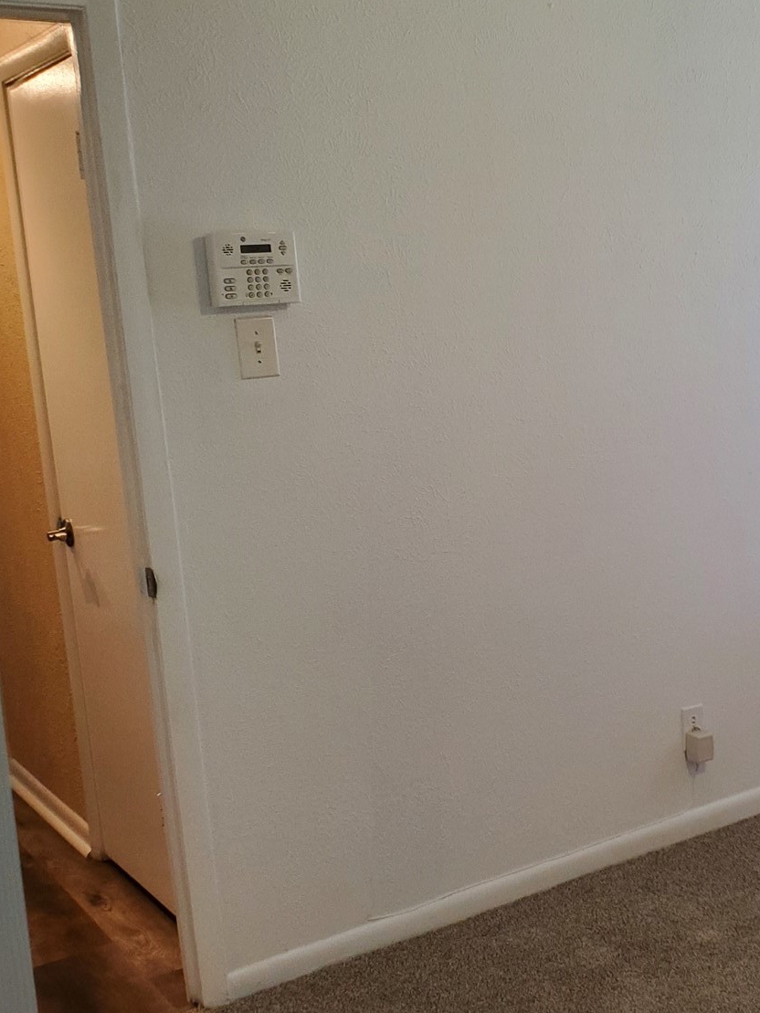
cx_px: 684
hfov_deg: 29.1
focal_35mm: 48
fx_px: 1405
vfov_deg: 39.6
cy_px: 485
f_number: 2.4
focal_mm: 4.3
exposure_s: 1/120
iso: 200
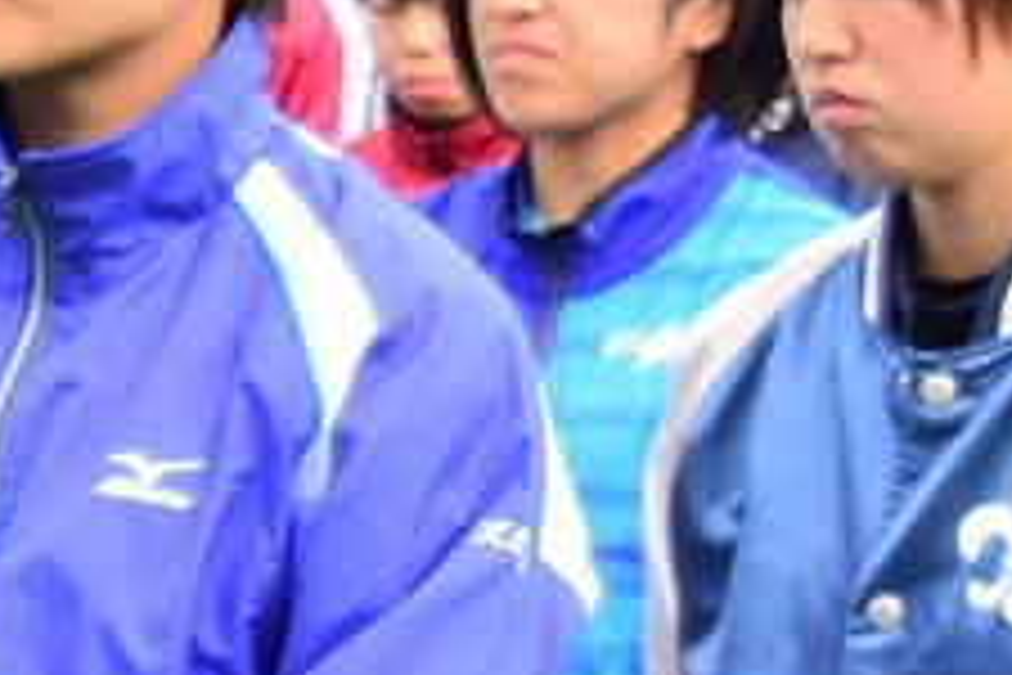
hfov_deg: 6.1
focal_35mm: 310
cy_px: 1046
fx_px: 8723
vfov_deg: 4.4
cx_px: -2222
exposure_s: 1/320
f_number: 4.2
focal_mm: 31
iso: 100
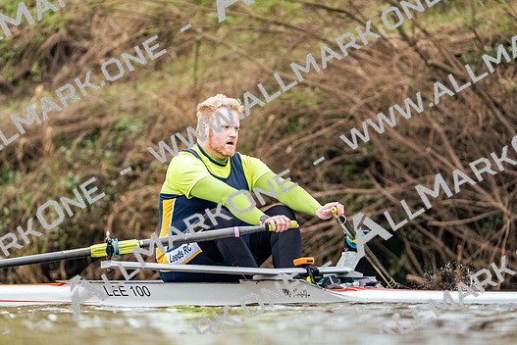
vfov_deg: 2.7
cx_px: 269
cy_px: 166
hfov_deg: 4.1
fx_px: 7213
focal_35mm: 502
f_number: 6.3
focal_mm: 456
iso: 5000
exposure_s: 1/1600
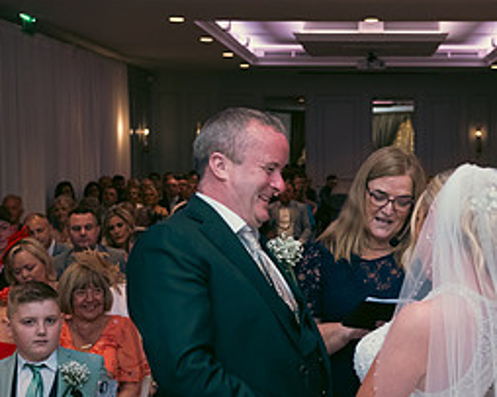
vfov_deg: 20.9
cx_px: 384
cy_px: 267
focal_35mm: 73
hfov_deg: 25.7
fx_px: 1073
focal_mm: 34
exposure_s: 1/160
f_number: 3.5
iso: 800
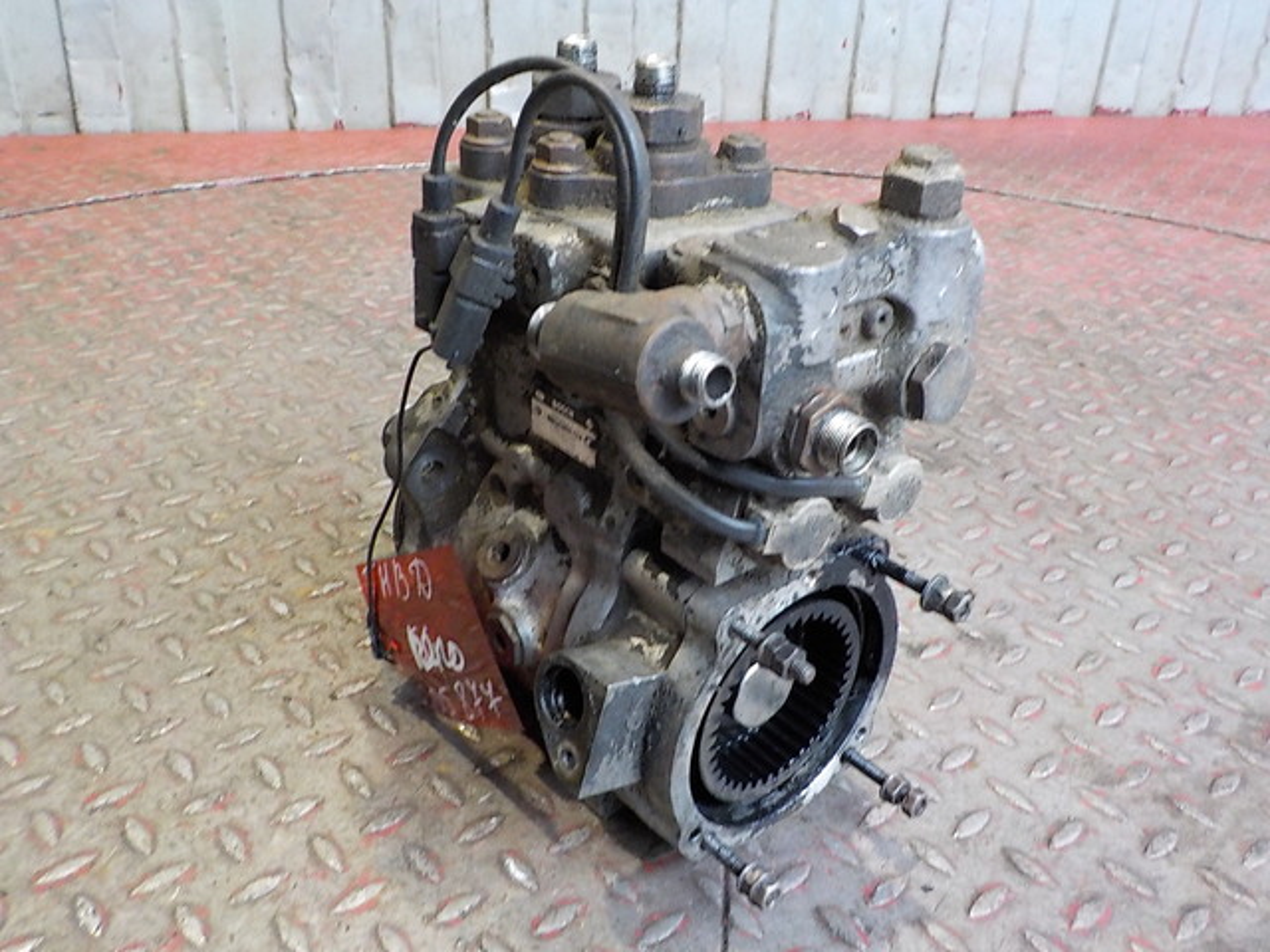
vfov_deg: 46.8
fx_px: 1101
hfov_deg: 60.0
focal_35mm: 30
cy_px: 476
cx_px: 635
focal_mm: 4.1
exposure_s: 1/30
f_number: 3.3
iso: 400
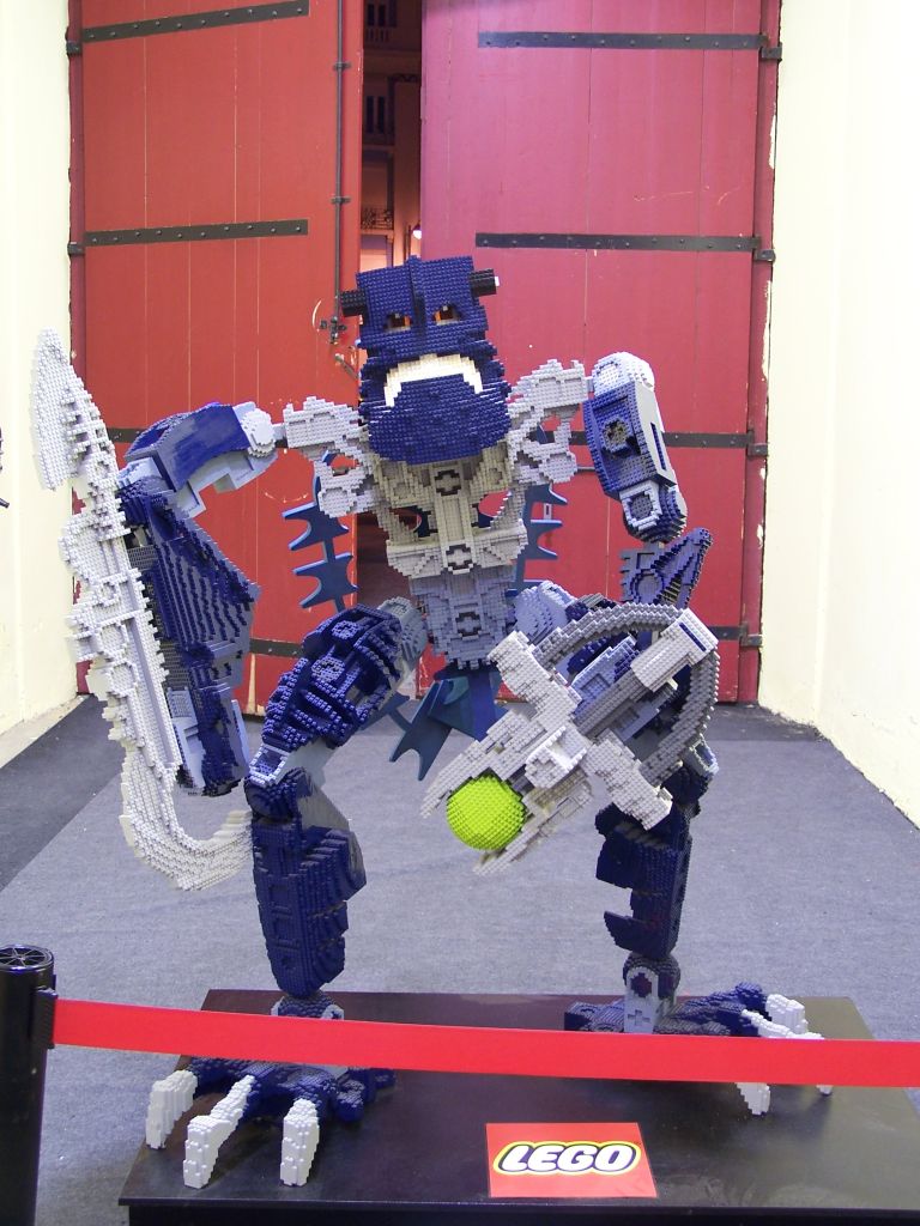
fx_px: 1701
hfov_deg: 30.3
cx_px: 460
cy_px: 613
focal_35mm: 48
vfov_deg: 39.7
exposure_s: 1/3
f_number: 3
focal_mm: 8
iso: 80
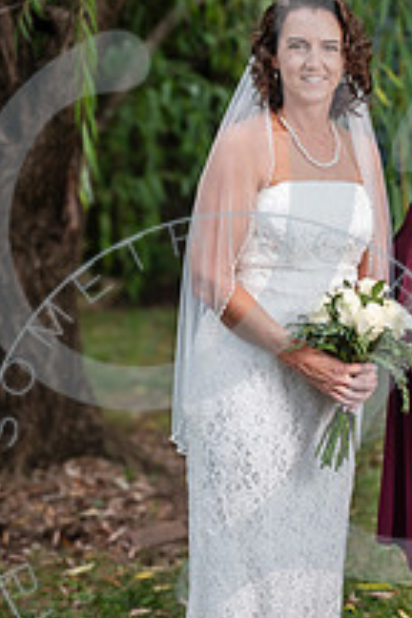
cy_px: 260
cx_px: 372
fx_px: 1717
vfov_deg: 20.4
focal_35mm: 100
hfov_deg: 13.6
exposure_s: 1/250
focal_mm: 48
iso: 100
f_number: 2.8
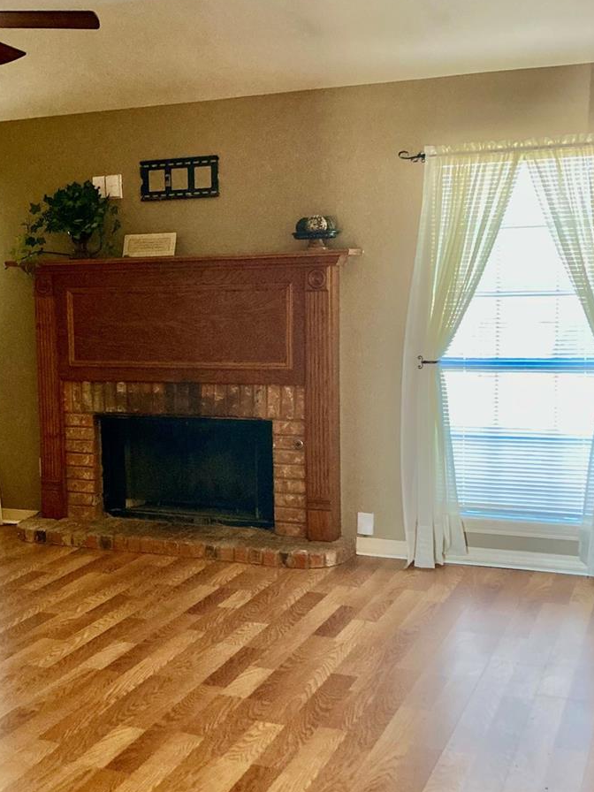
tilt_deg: -4.1
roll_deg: +2.4
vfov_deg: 39.6
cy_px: 413
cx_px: 145
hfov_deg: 29.8
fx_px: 1098
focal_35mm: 48
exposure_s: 1/40
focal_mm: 3.99
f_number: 1.8
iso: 320
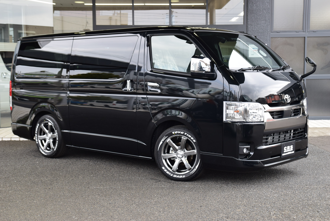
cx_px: 165
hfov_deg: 36.8
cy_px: 110
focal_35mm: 54
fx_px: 495
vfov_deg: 25.1
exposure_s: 1/125
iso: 400
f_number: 9
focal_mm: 36
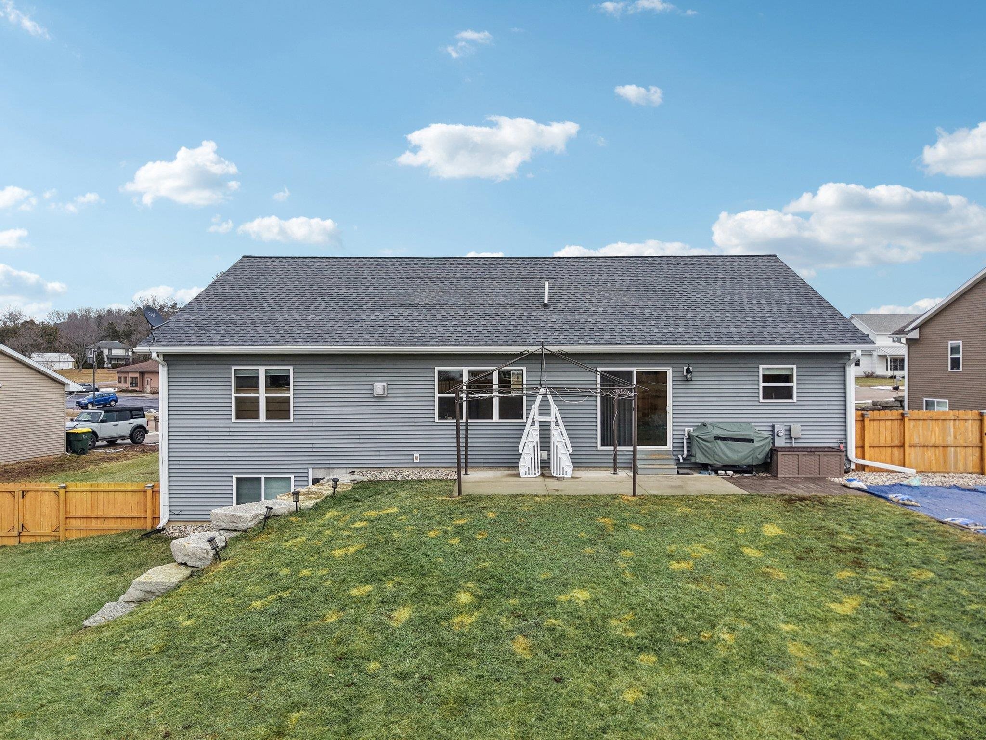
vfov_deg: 56.8
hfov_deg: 71.6
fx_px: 684
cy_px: 370
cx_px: 493
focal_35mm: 24
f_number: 1.8
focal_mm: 8.7
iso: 140
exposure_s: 1/2000
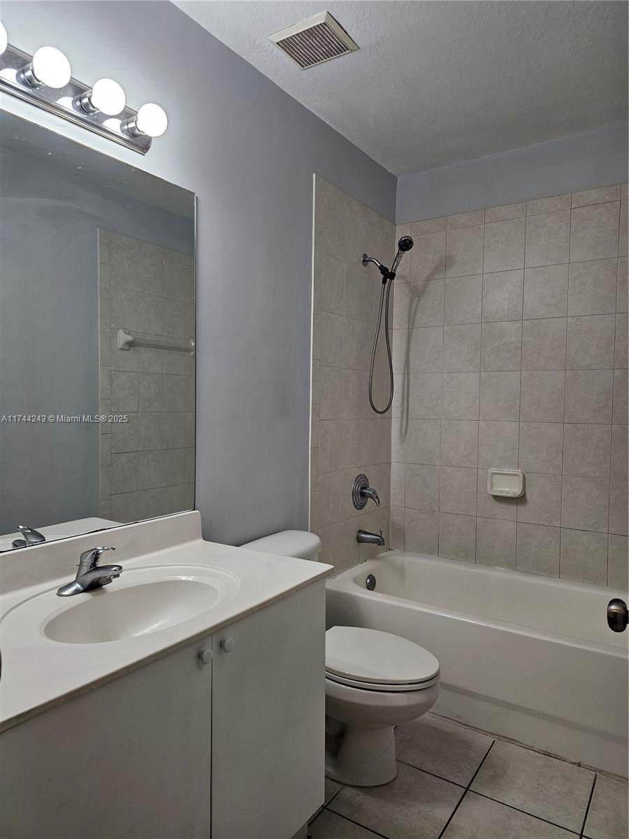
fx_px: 557
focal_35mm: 23
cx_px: 314
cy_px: 420
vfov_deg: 73.9
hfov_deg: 58.9
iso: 160
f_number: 1.7
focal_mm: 6.3
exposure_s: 1/120
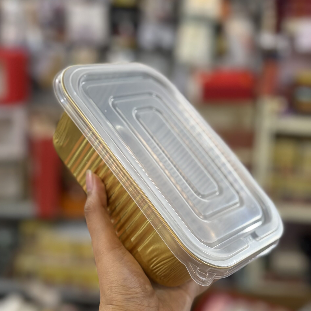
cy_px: 163
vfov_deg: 30.0
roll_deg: -3.6
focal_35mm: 57
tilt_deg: -12.9
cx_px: 155
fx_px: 579
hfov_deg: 30.0
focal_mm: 6.76
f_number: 1.78
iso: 80
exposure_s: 1/100
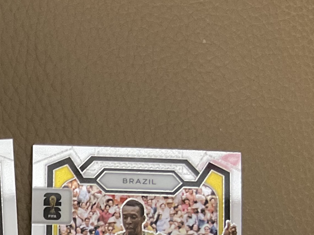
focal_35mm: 103
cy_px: 394
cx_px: -156
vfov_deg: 13.2
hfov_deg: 17.2
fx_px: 934
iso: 200
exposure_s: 1/60
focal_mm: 3
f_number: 1.8
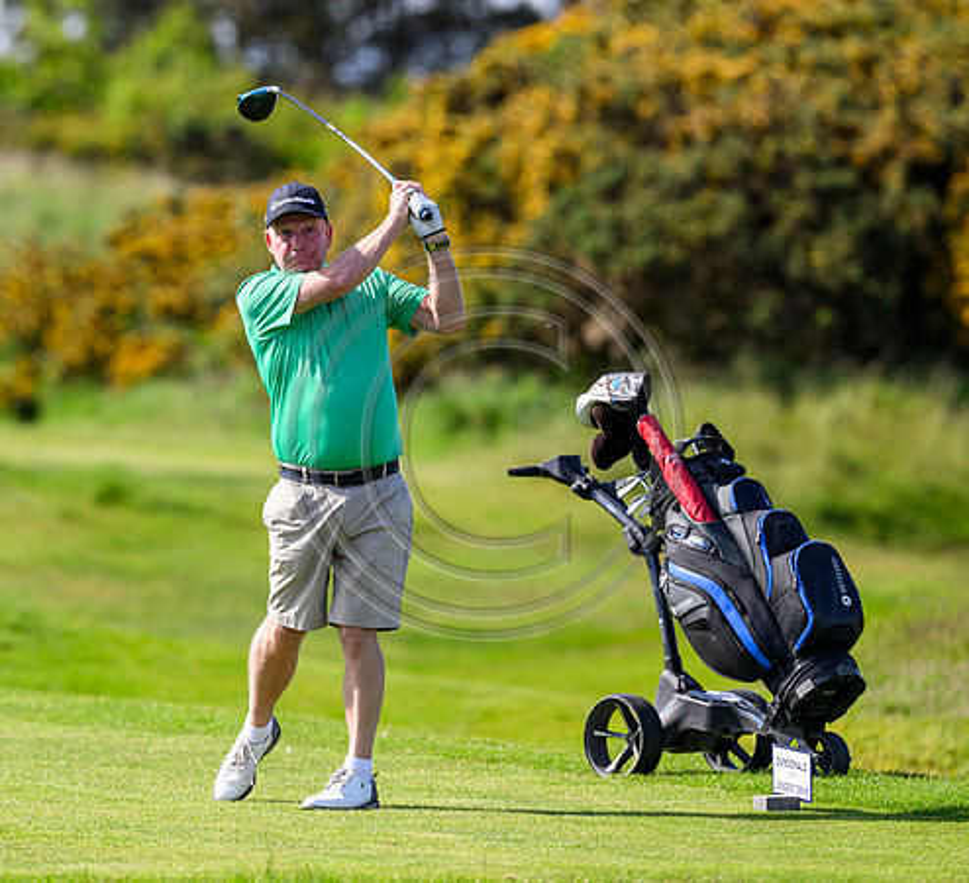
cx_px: 279
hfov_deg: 3.6
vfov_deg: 3.2
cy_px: 426
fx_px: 15582
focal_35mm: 514
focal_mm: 400
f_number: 4.5
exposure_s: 1/2500
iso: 500
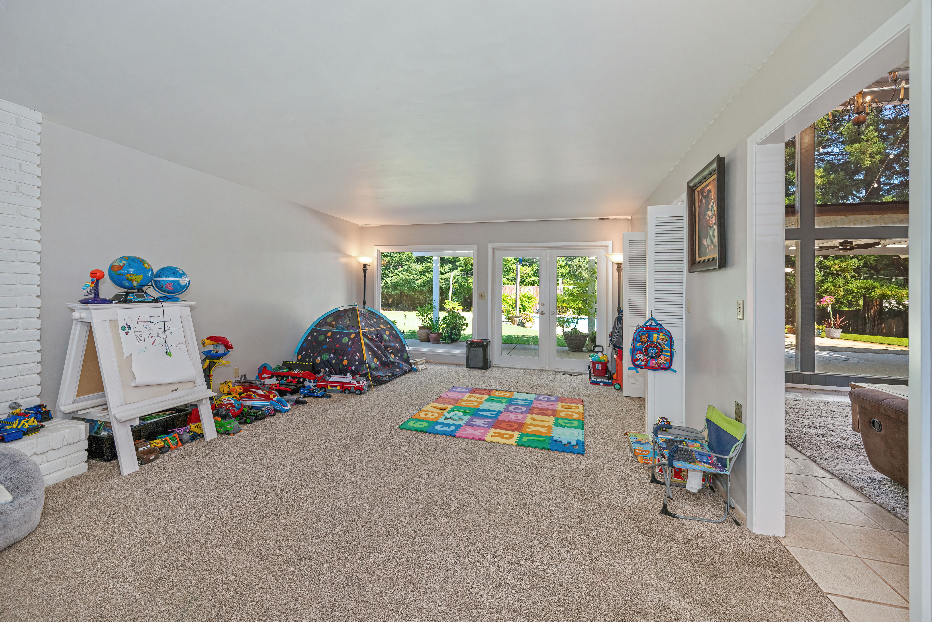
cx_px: 466
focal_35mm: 14
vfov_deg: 81.2
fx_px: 362
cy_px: 311
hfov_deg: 104.3
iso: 640
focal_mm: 14
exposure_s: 1/160
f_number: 7.1
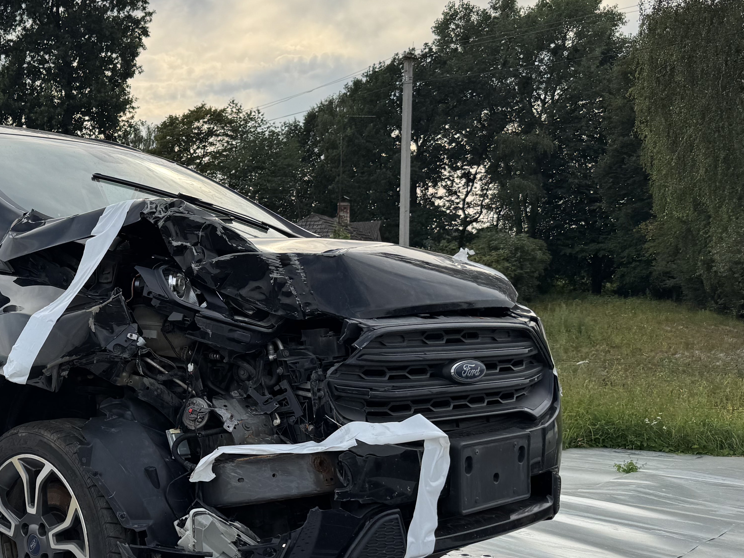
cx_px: 117
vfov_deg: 31.5
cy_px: 301
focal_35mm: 46
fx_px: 989
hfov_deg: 39.1
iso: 80
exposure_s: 1/3597
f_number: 1.78
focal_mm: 6.76
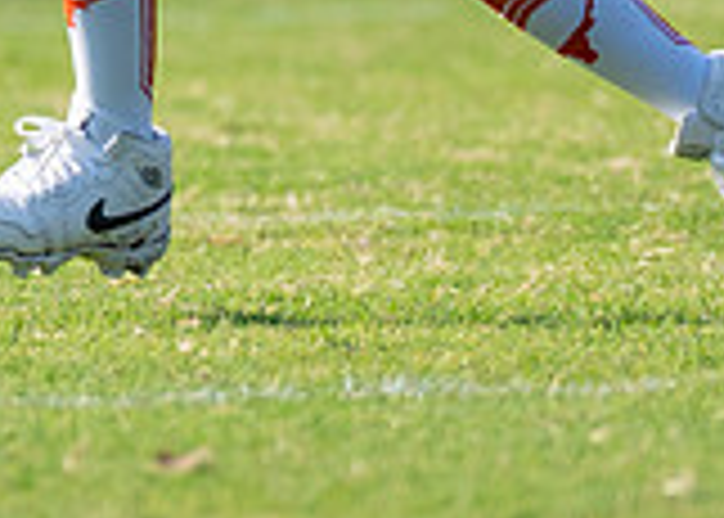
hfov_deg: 1.4
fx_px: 28643
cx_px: 288
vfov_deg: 1.0
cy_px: -409
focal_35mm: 1393
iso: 200
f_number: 2.8
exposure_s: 1/2500
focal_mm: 200
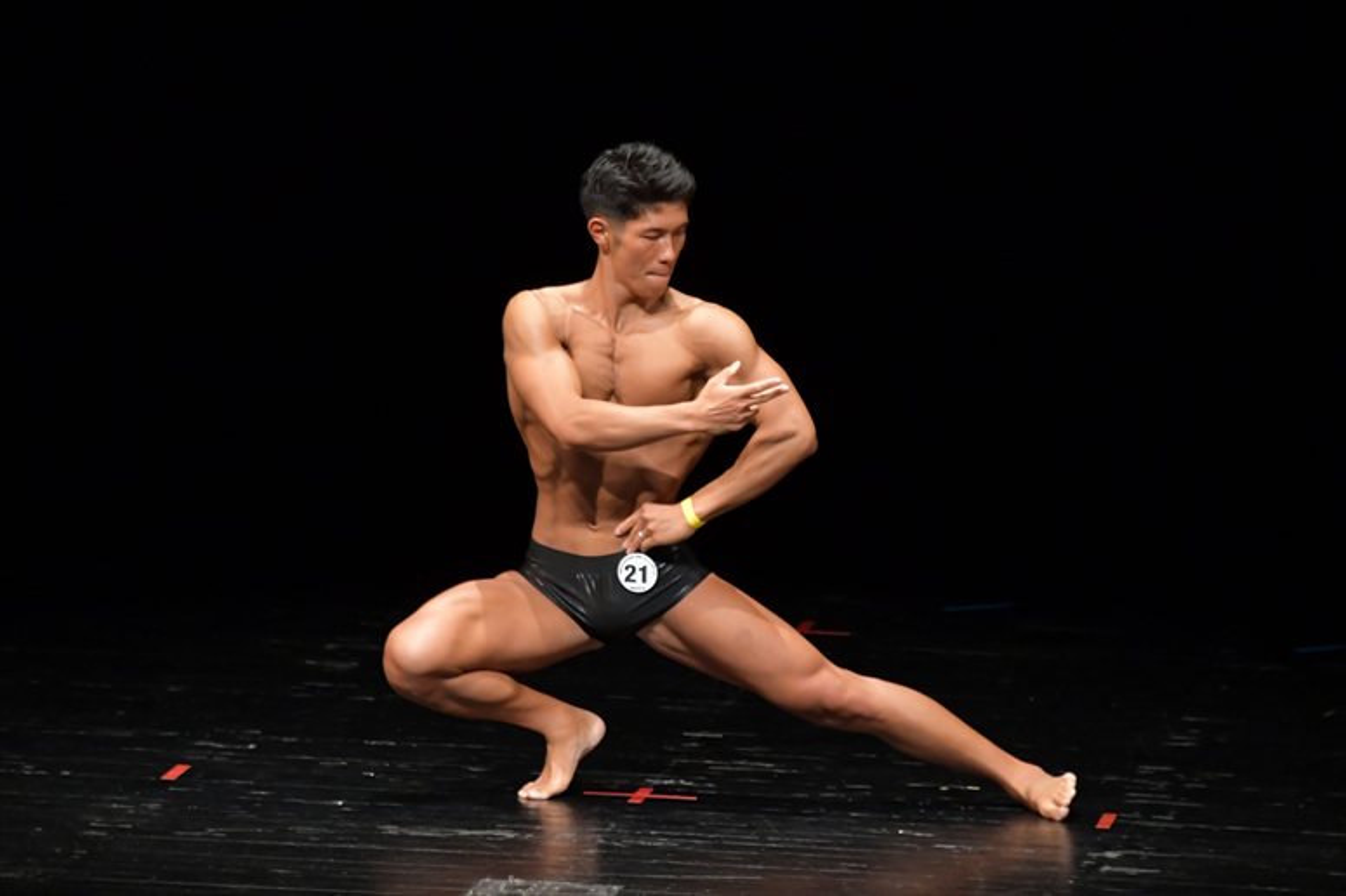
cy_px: 448
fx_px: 11772
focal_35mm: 315
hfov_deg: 6.5
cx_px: 673
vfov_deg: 4.4
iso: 4000
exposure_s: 1/400
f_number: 5.6
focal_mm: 210
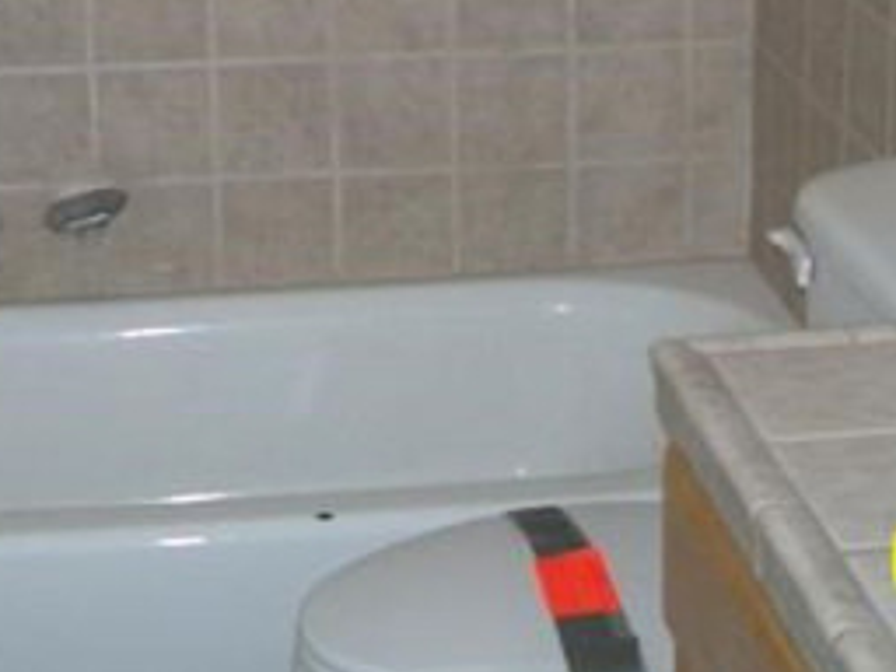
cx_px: 340
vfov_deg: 15.9
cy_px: -91
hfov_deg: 21.7
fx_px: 2330
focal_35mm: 90
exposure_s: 1/30
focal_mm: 6
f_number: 2.7
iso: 160
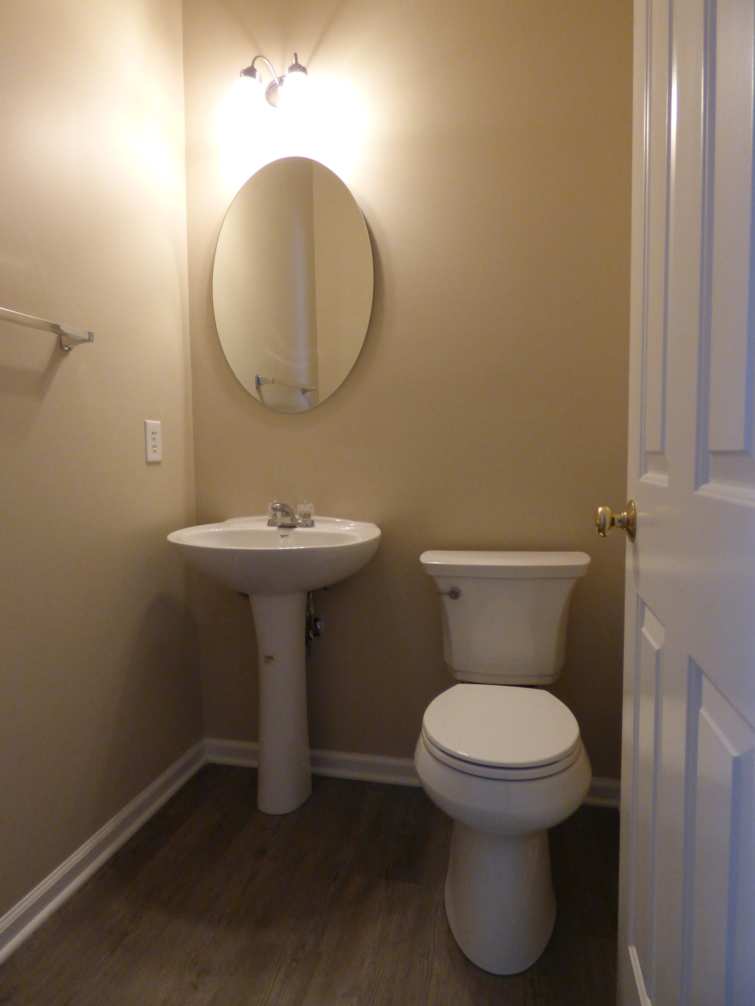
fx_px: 582
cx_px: 378
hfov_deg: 66.0
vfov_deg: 81.7
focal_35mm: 20
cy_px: 503
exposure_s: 1/60
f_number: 2.8
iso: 400
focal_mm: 3.58
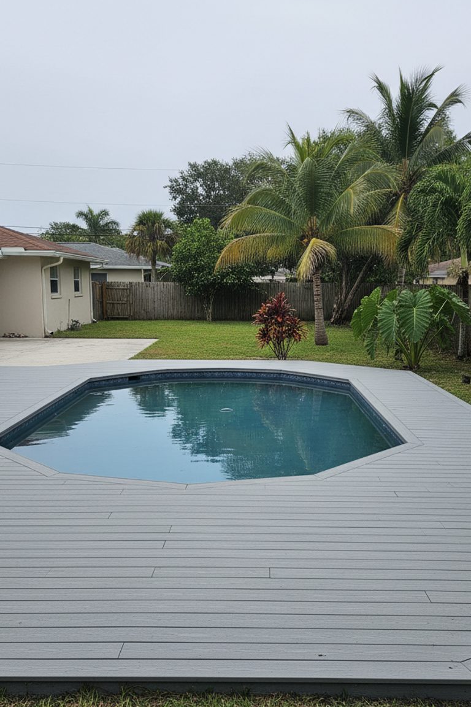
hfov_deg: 49.5
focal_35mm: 26
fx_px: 510
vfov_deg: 69.4
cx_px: 256
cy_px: 363
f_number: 1.78
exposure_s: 1/1451
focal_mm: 6.8
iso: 312
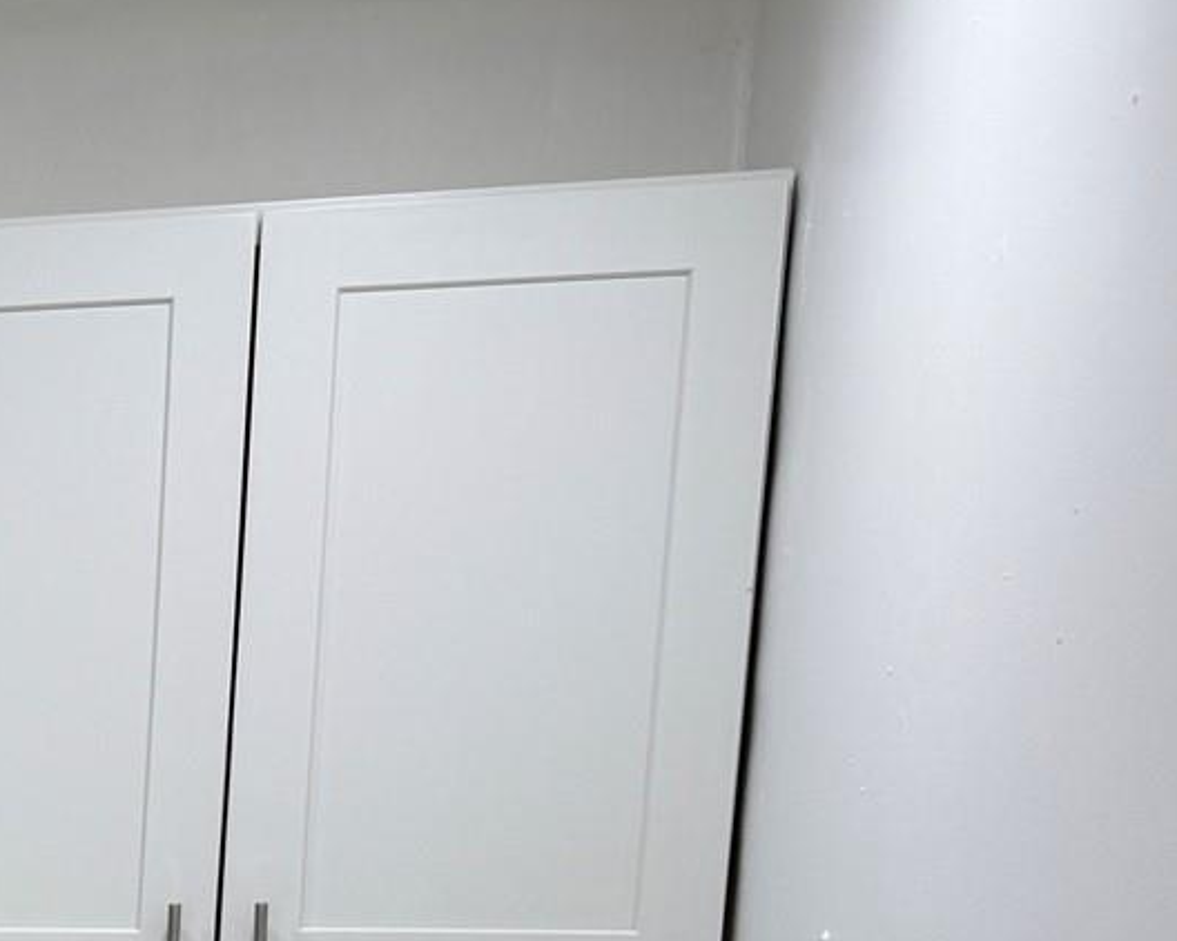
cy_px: 1251
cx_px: -513
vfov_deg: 19.7
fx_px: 2472
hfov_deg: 22.6
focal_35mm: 71
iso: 64
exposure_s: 1/120
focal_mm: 6.76
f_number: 1.78
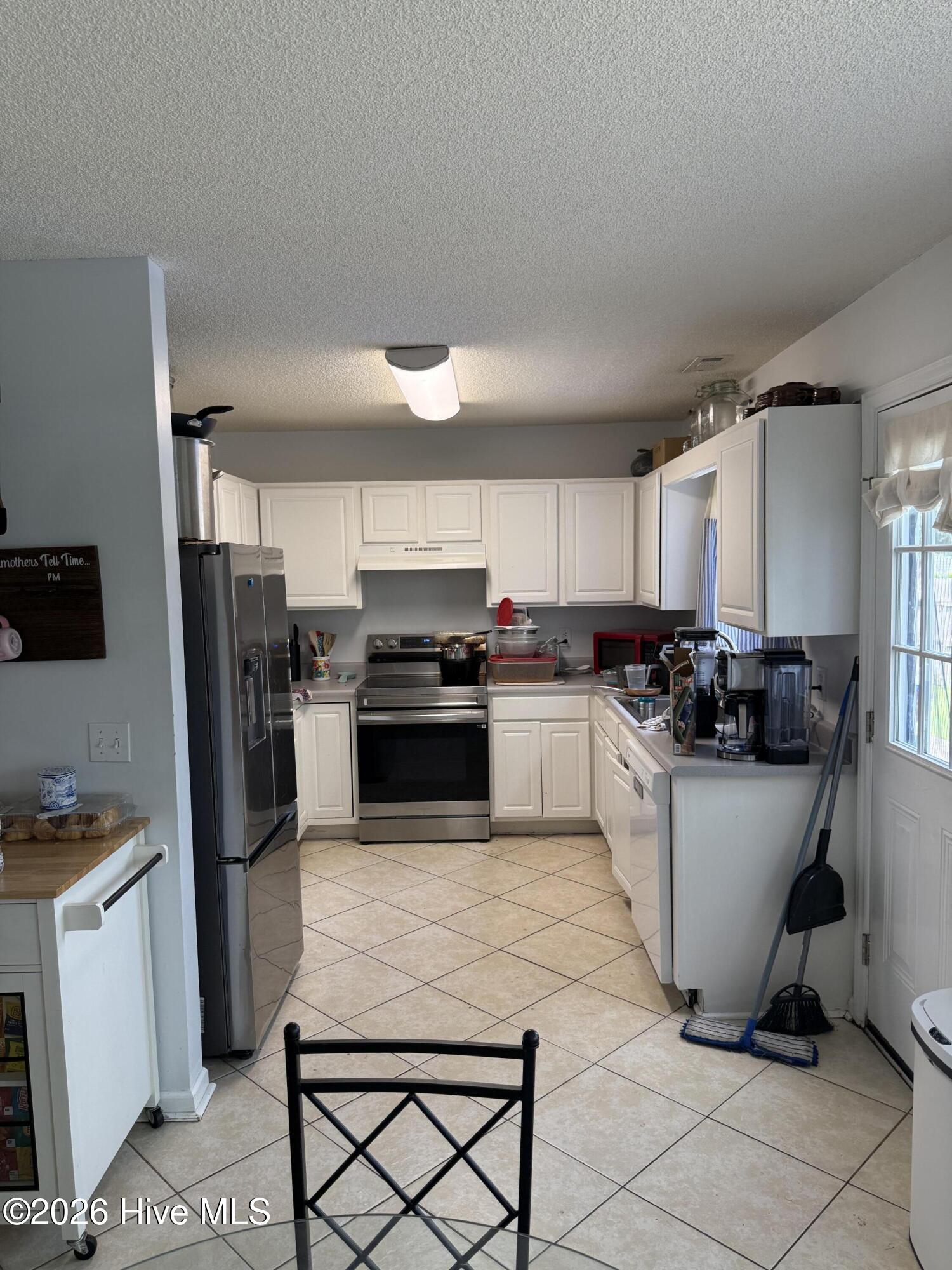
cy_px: 635
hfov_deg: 56.8
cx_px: 476
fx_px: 880
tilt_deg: -6.0
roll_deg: +0.2
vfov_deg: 71.6
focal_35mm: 24
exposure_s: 1/178
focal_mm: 6.76
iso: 160
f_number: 1.78
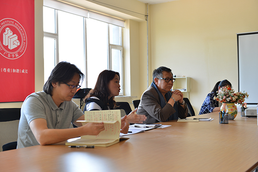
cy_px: 86
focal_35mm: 48
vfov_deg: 28.1
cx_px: 129
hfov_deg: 41.1
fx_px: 344
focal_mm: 48
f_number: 4.5
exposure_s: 1/50
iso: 200
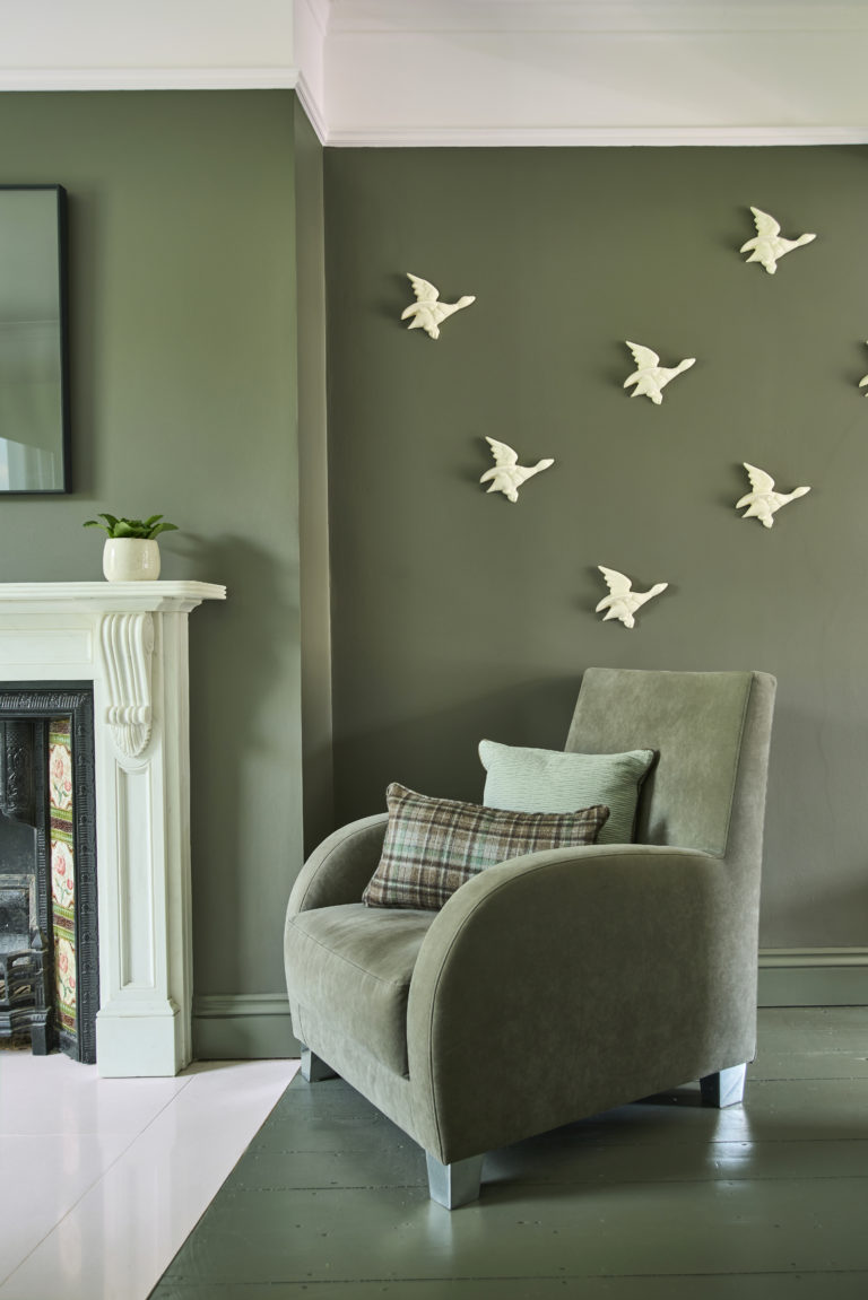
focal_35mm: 30
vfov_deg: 61.9
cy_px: 650
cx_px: 434
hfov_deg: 43.6
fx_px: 1084
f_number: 5.6
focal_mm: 30
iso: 125
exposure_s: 1/3
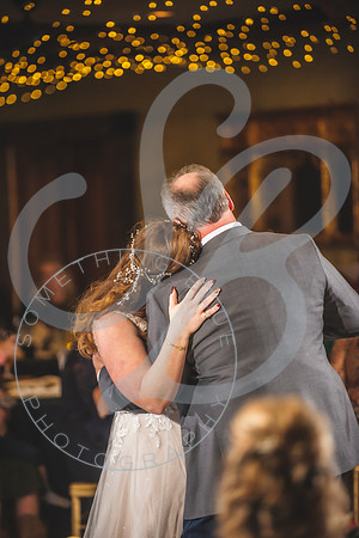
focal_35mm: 170
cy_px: 269
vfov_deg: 12.1
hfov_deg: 8.1
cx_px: 180
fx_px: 2543
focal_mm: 170
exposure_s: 1/200
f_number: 2.8
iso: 800
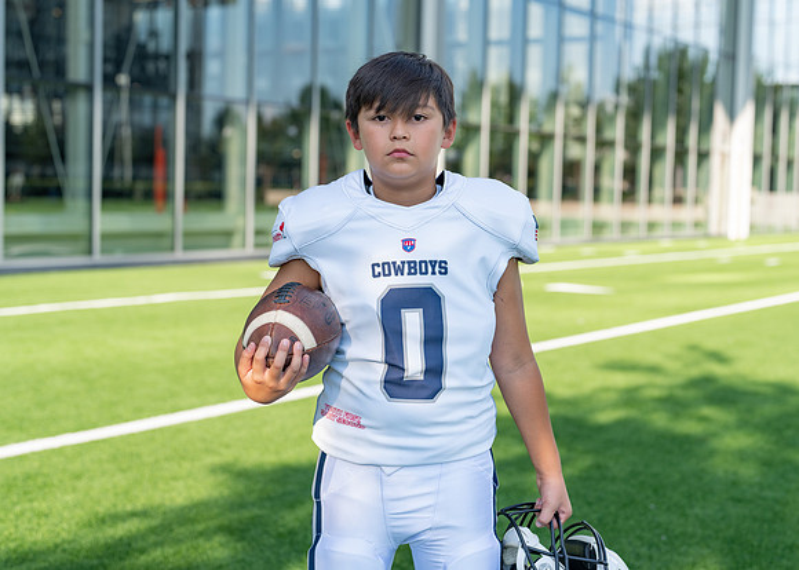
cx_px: 433
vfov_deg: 25.3
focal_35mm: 56
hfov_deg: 34.9
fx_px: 1270
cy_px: 267
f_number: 2.8
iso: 100
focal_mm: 50
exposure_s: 1/500
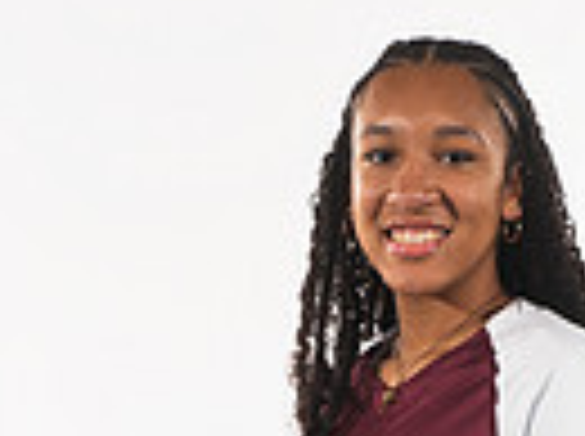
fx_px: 2699
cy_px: 948
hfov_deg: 12.4
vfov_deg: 8.6
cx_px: 342
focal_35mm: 160
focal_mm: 48
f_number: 7.1
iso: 500
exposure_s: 1/320
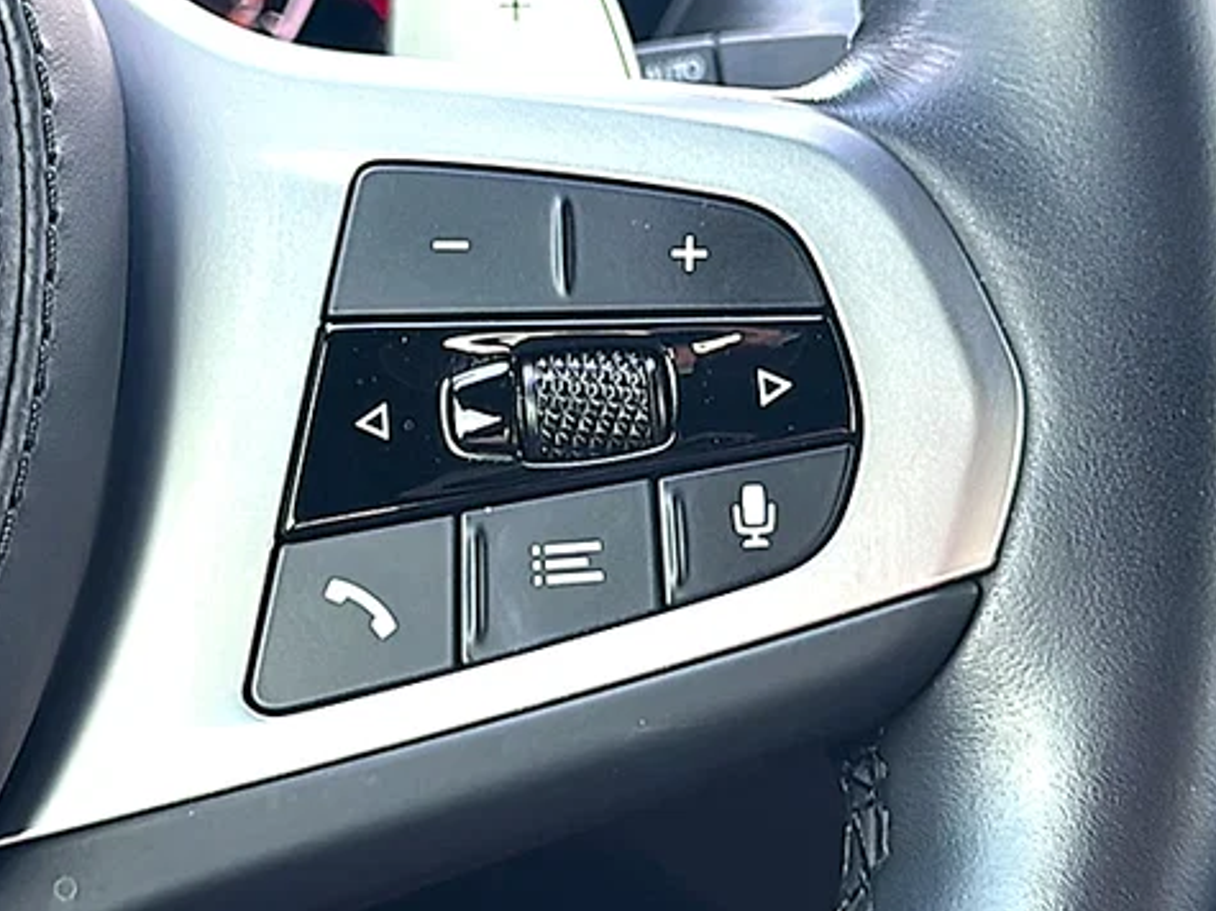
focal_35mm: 59
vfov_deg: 24.7
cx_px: 599
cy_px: 334
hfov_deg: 32.7
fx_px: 2072
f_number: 1.78
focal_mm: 6.86
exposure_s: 1/105
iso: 80
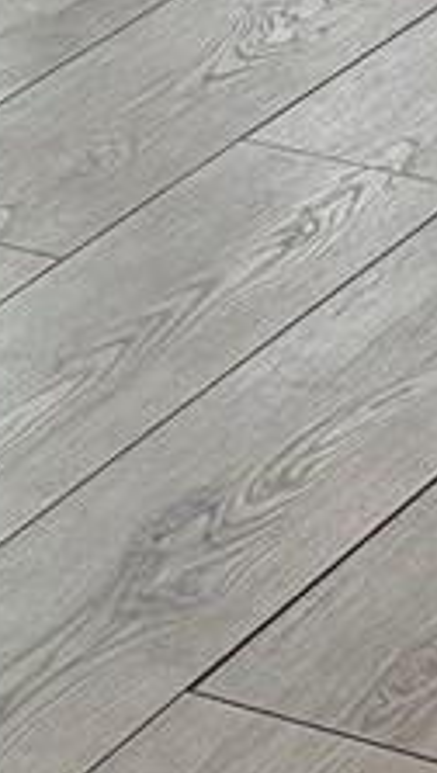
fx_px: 4927
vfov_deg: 7.9
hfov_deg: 5.1
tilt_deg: -3.2
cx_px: 503
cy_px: -1459
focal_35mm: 240
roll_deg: -0.8
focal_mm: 6.86
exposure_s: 1/121
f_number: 1.78
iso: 125
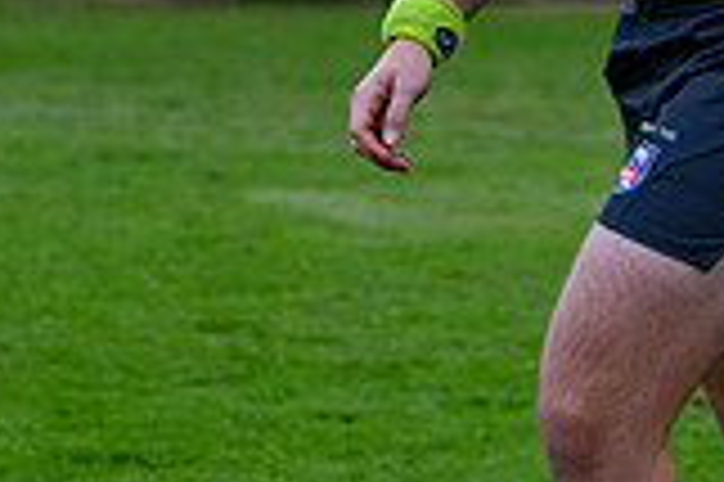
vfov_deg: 2.2
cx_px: 855
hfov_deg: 3.4
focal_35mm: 610
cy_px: -291
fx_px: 12255
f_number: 2.8
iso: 220
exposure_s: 1/1250
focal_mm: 70
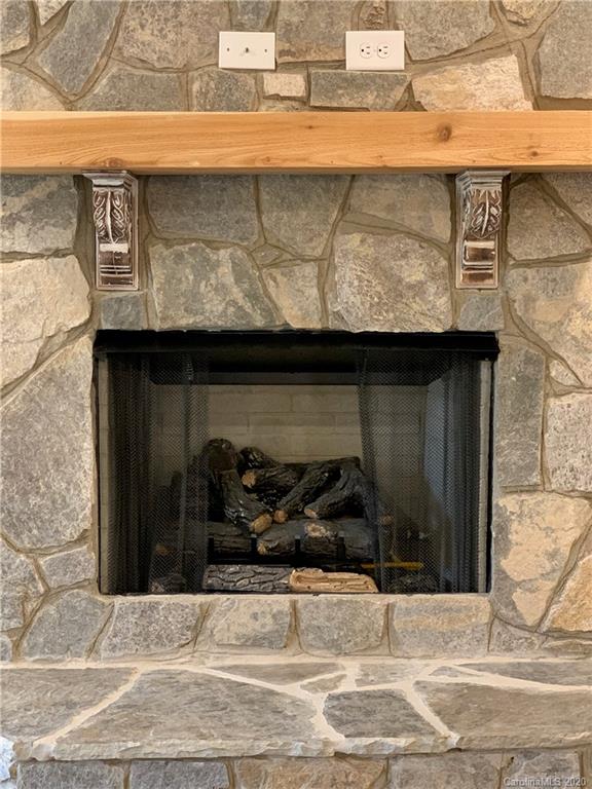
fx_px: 1186
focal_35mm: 52
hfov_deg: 28.0
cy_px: 394
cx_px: 296
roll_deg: -0.3
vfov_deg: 36.8
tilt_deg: -5.4
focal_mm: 6
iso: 500
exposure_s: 1/40
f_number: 2.4
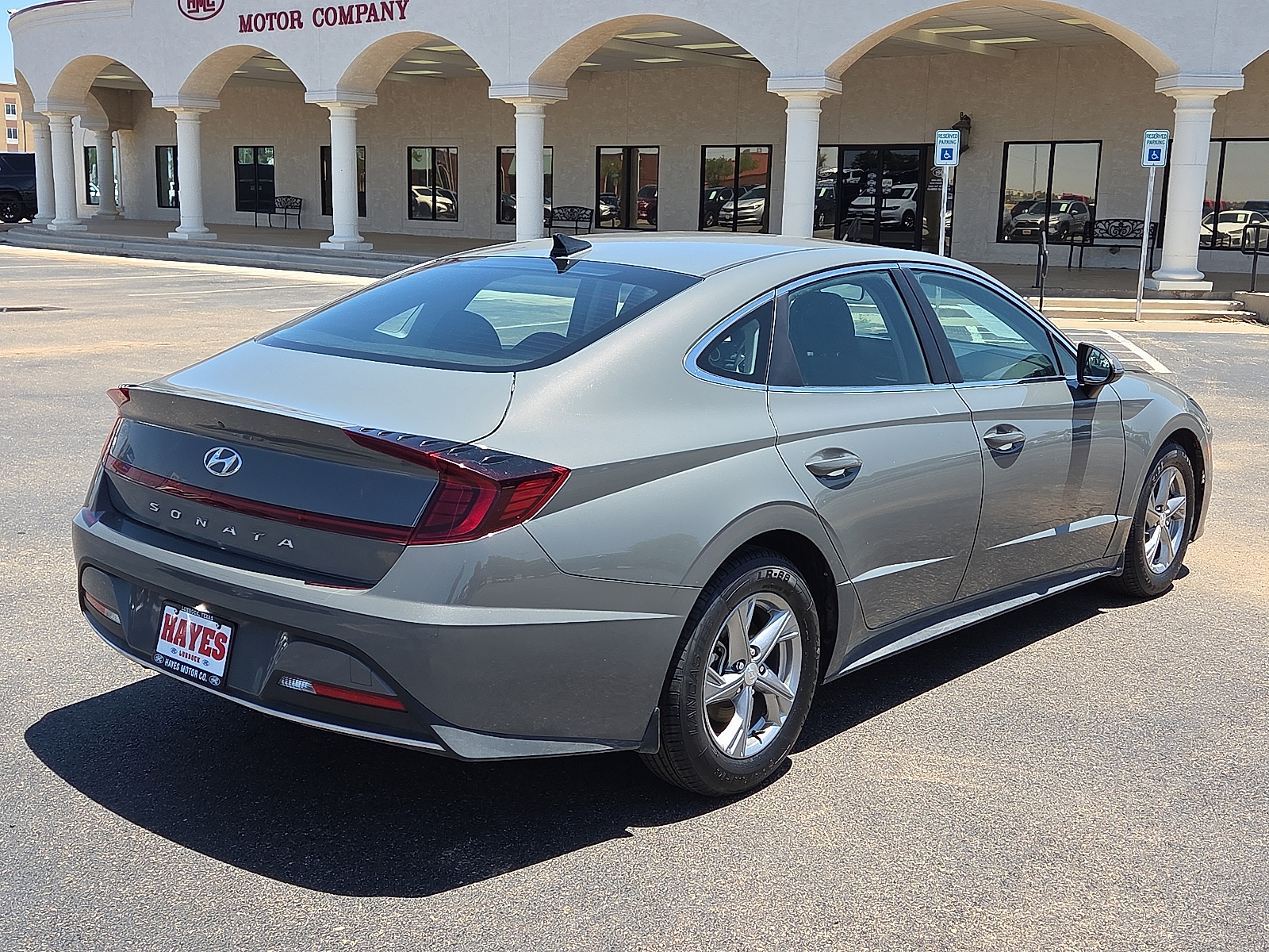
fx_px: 1430
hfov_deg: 47.9
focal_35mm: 39
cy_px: 476
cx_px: 634
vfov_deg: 36.8
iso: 76
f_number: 1.8
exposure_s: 1/3333
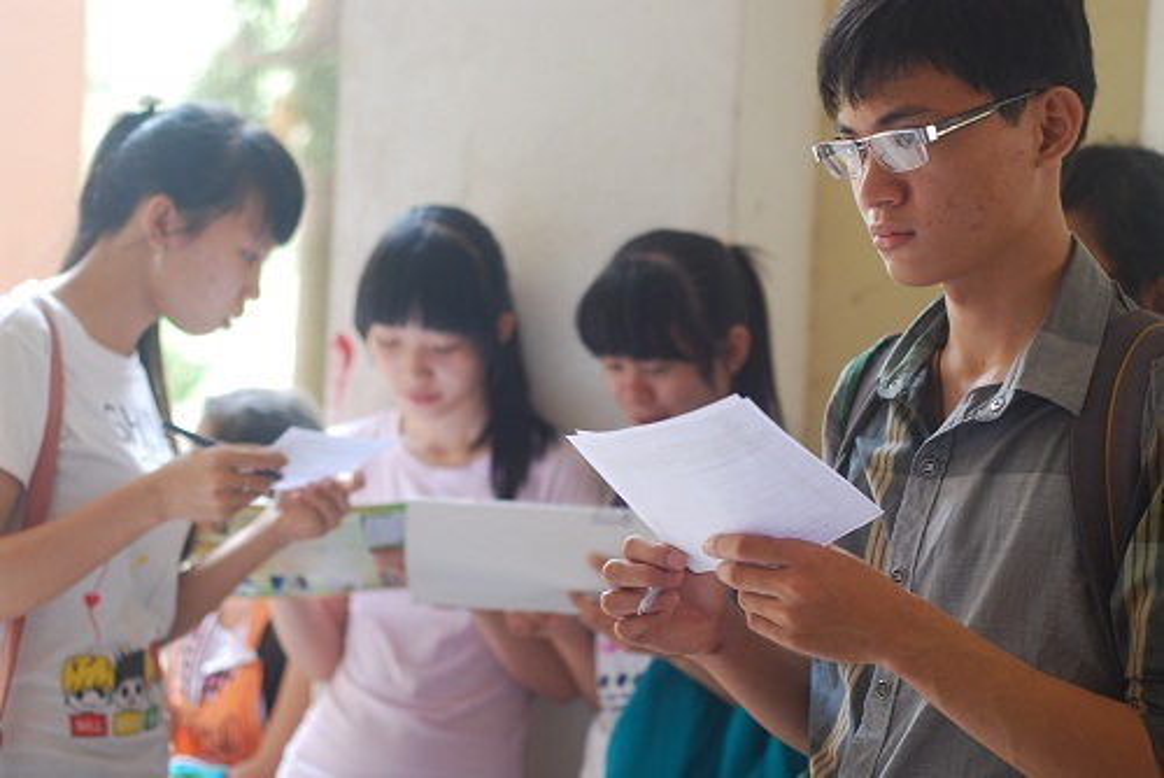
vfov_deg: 18.2
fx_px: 2426
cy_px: 389
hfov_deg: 27.0
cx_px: 582
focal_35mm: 75
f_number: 3.2
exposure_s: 1/60
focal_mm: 50
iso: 200
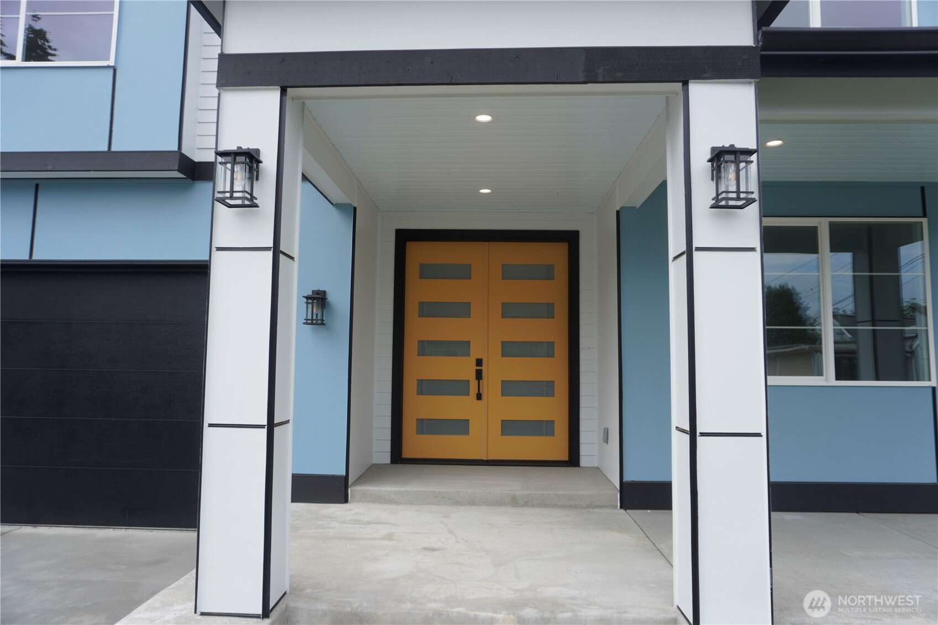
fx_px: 625
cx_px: 469
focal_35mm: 24
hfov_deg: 73.7
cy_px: 312
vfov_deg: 53.1
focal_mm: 16
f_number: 4.5
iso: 100
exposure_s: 1/400
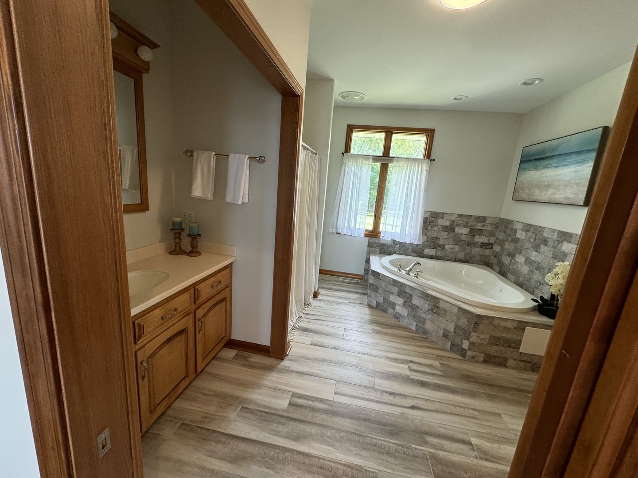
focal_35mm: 14
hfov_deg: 102.1
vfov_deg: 85.7
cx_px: 319
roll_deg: -4.9
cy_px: 239
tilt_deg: -13.7
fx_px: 258
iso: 160
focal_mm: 2.22
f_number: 2.2
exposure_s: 1/120
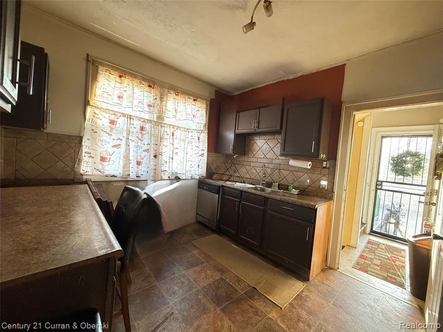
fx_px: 179
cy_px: 166
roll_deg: -3.8
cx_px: 222
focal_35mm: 14
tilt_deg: -1.8
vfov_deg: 85.7
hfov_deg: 102.1
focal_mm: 2.22
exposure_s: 1/103
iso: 200
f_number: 2.2
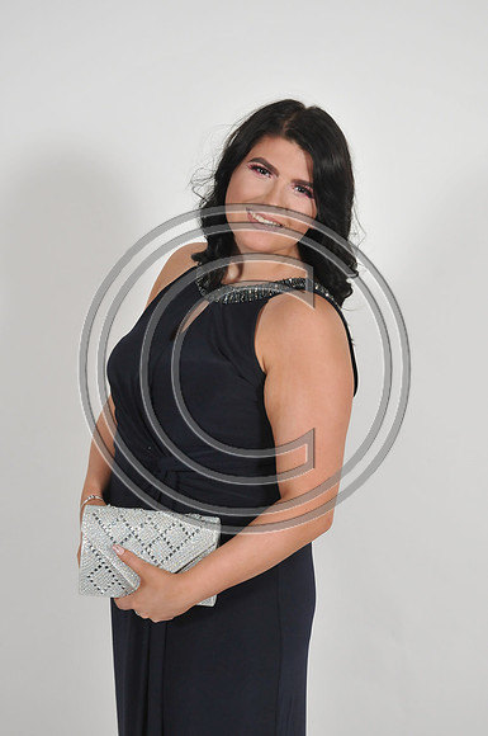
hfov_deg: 18.1
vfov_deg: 27.0
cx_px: 244
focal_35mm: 75
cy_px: 368
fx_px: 1529
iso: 1000
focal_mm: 50
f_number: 8
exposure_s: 1/80
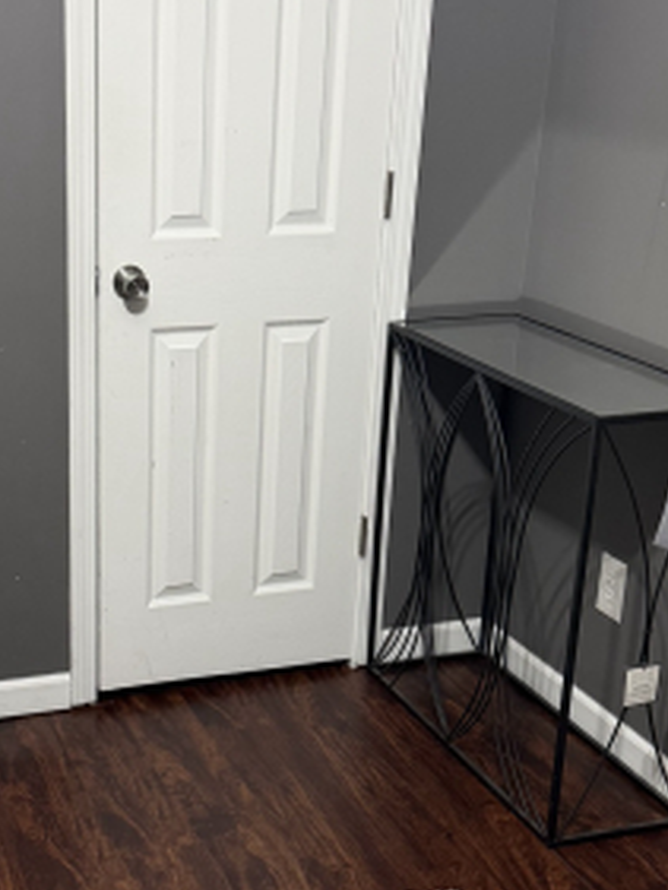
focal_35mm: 57
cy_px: 546
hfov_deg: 25.5
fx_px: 1465
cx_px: 196
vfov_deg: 33.6
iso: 320
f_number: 1.78
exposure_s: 1/60
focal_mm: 6.76
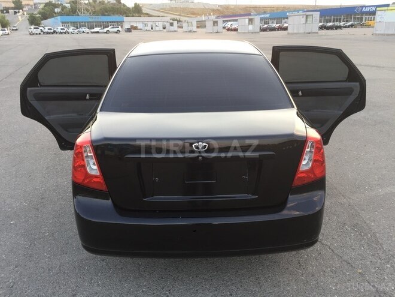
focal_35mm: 29
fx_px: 331
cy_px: 148
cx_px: 198
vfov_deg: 48.2
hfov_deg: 61.7
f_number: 2.2
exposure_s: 1/50
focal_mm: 4.15
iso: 32
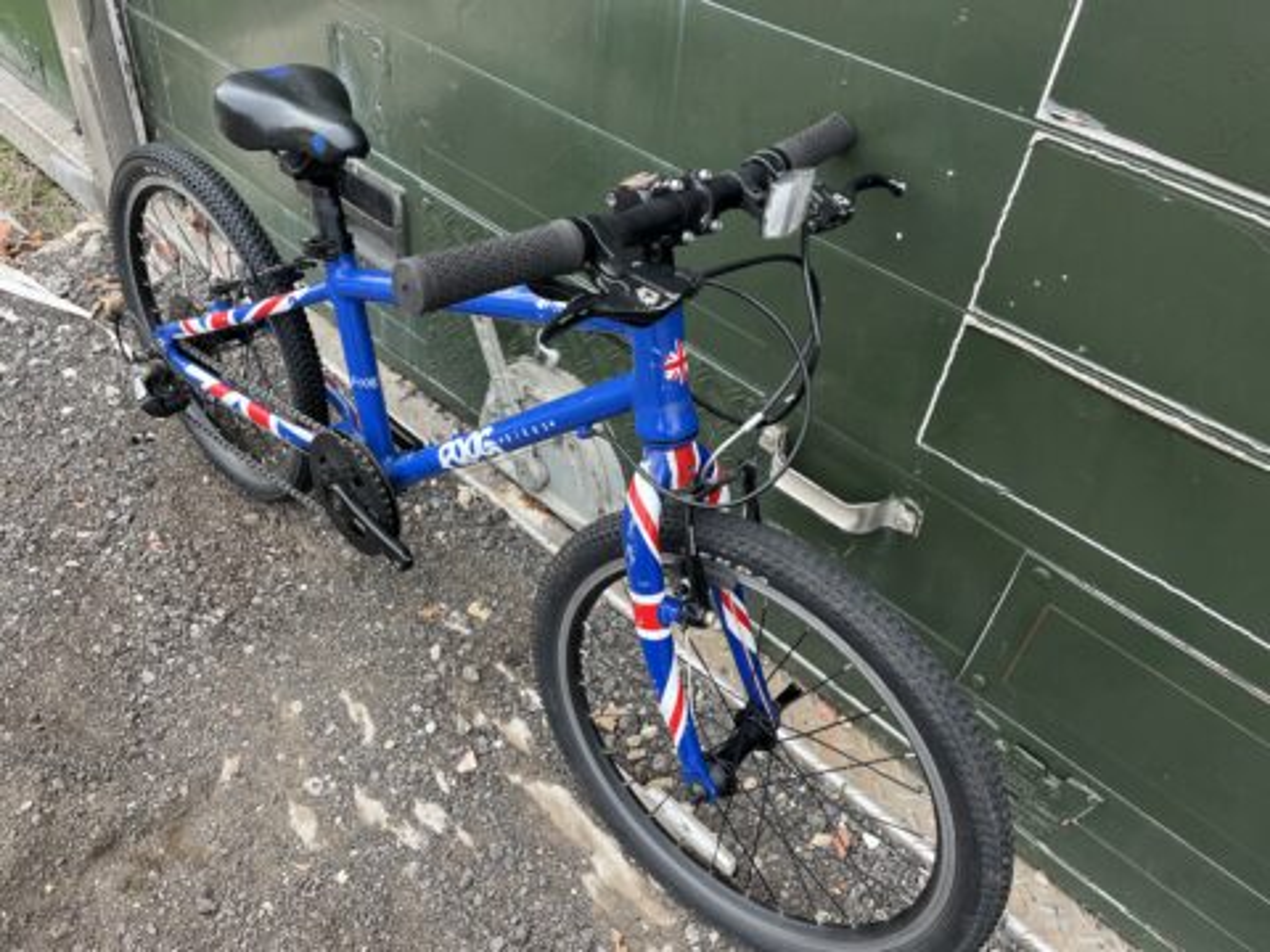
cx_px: 635
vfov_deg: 53.1
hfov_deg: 67.3
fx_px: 954
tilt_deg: -41.8
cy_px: 476
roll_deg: -5.6
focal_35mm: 26
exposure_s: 1/213
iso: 40
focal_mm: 5.1
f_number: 1.6
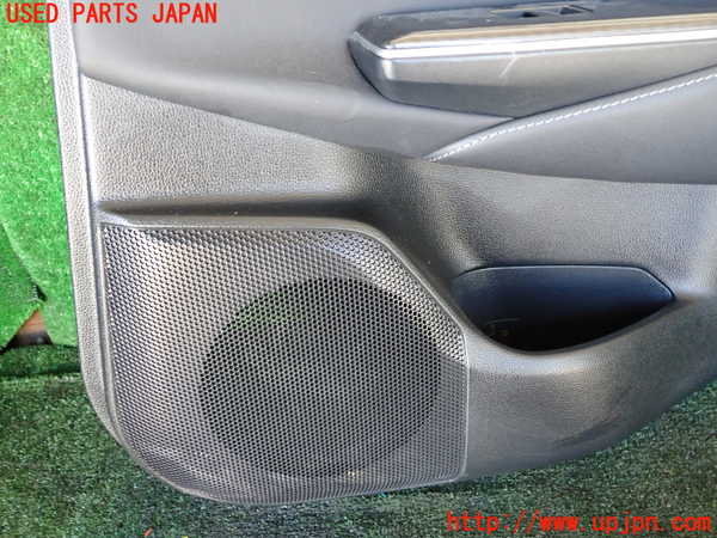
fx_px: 621
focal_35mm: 30
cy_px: 269
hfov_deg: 60.0
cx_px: 358
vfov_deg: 46.8
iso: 500
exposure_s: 1/30
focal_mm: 5.4
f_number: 2.3
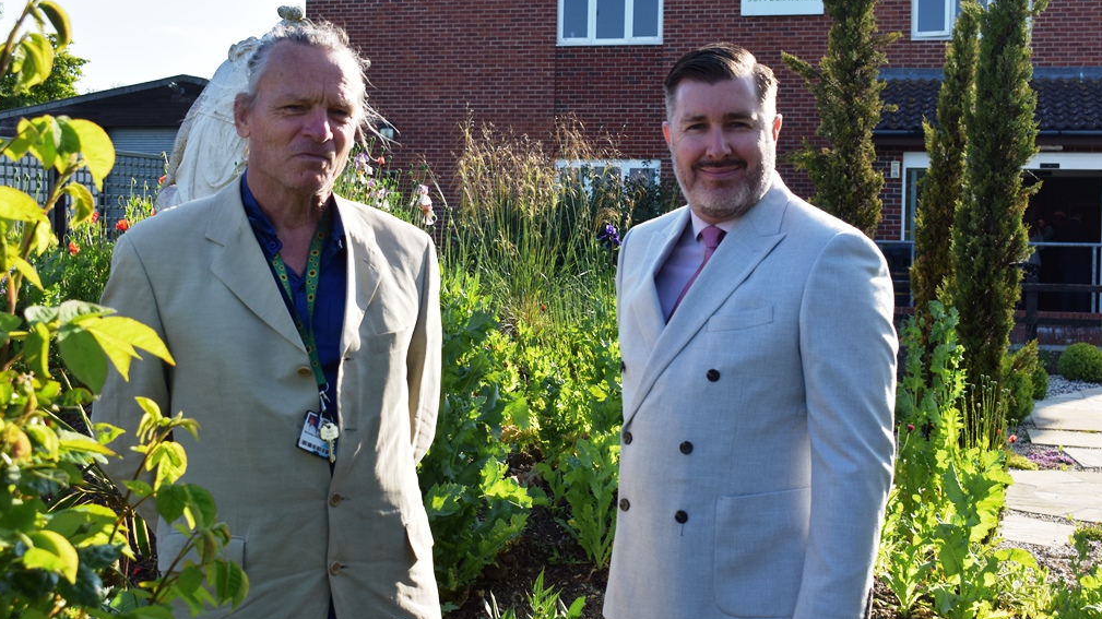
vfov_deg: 23.5
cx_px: 546
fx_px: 1490
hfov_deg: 40.6
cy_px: 270
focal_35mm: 51
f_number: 8
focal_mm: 32
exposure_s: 1/250
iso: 125
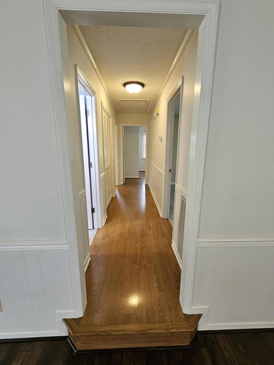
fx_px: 158
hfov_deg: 81.7
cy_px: 190
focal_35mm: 15
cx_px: 139
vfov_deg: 98.1
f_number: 2.2
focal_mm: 1.74
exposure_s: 1/60
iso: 320
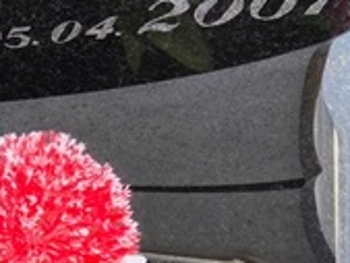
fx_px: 2398
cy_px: -193
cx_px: -18
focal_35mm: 237
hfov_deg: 8.3
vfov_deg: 6.2
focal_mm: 4.71
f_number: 1.7
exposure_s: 1/121
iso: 50
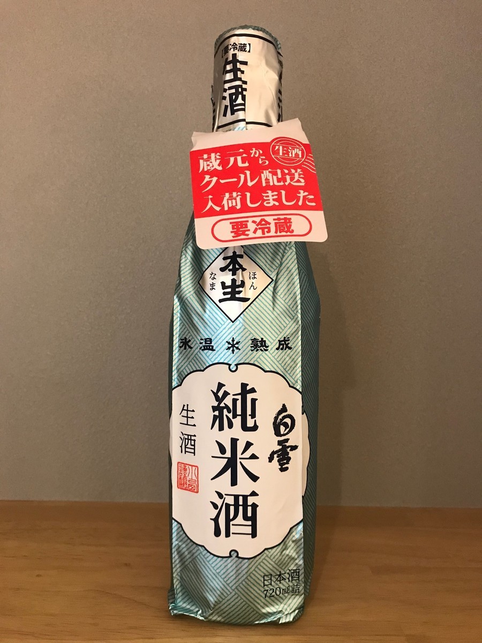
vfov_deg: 63.4
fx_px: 520
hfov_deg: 49.7
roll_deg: -0.8
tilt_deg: -1.6
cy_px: 322
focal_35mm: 28
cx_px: 241
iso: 80
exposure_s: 1/15
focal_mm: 3.99
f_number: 1.8
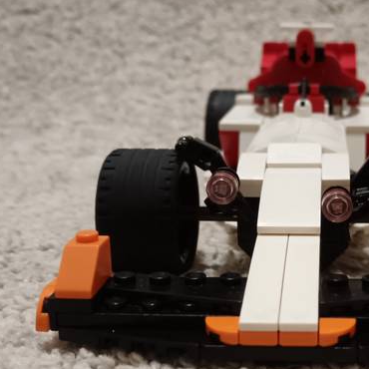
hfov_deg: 28.8
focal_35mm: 58
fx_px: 699
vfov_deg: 29.3
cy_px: 247
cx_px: 300
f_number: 1.9
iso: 1964
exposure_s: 1/25
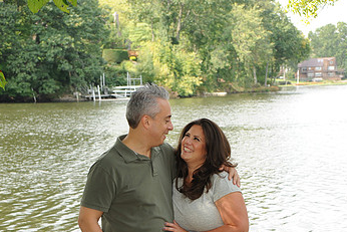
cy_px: 257
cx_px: 177
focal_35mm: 87
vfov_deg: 15.3
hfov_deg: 23.4
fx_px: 839
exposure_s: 1/250
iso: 500
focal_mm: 52
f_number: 7.1
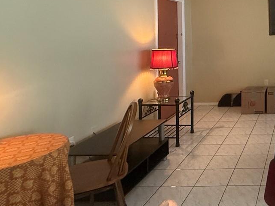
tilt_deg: +1.0
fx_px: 278
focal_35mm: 35
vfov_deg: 38.6
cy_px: 32
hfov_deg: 42.6
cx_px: 295
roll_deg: +0.9
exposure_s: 1/60
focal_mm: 2.22
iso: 500
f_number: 2.2
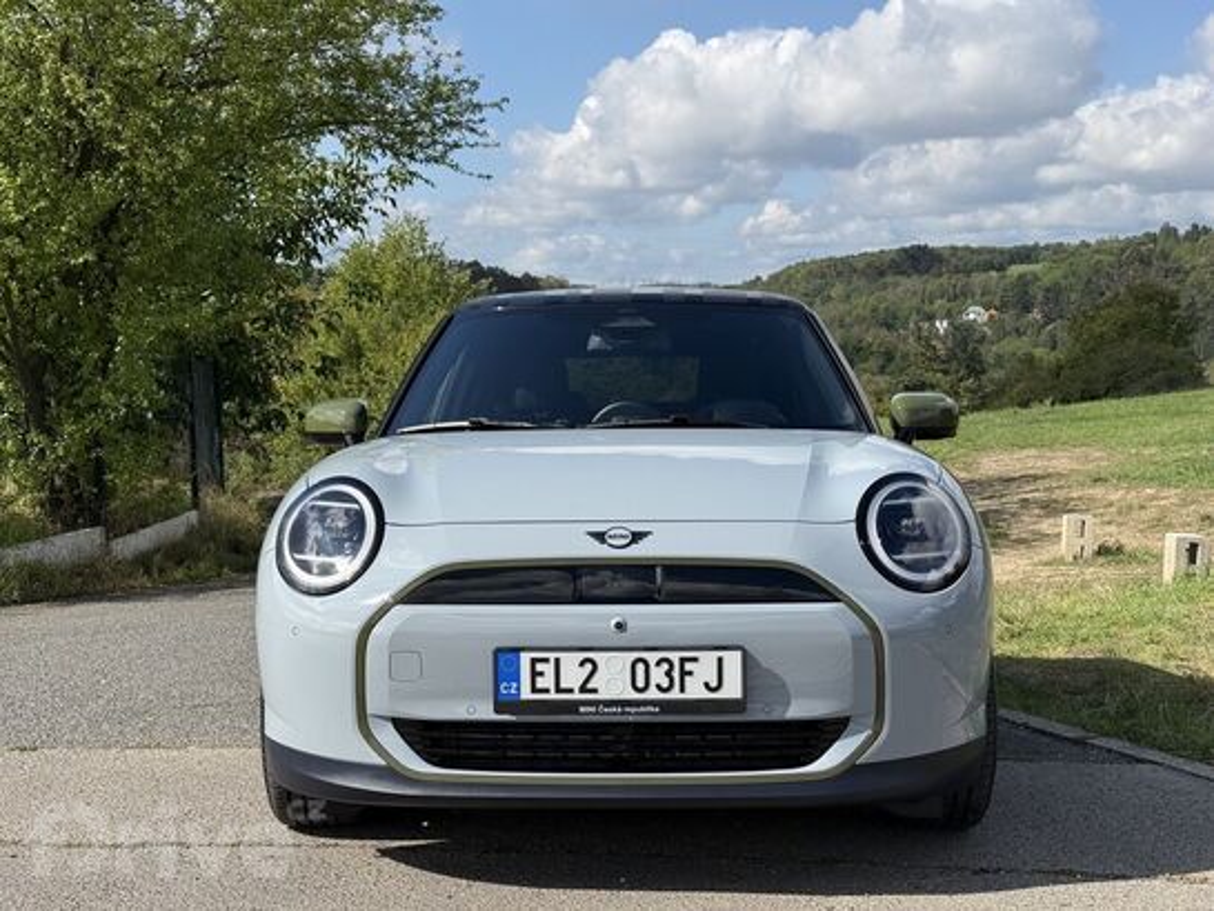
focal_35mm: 48
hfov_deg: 39.6
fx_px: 1684
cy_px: 456
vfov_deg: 30.3
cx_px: 607
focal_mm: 6.76
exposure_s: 1/6536
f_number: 1.78
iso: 100
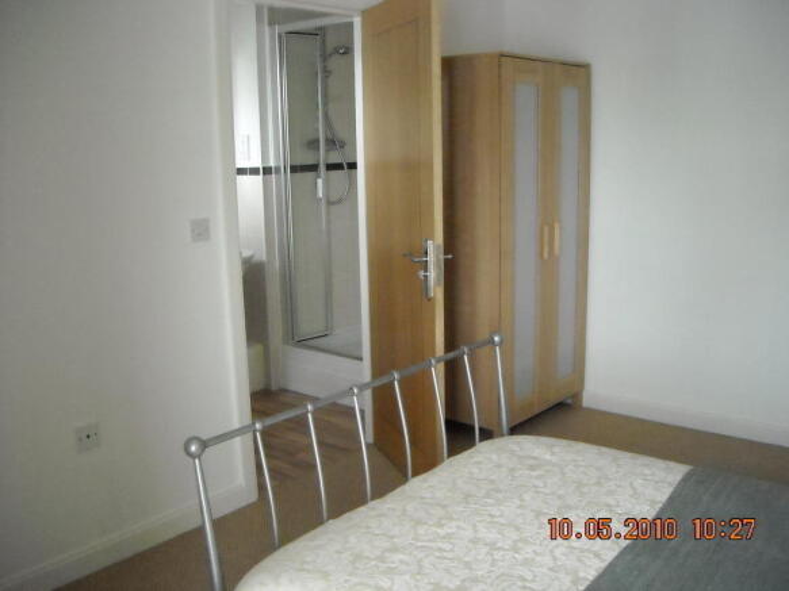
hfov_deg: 52.6
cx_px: 394
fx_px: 798
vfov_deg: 40.7
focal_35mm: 35
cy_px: 296
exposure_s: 1/71
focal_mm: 5.7
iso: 800
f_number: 2.8
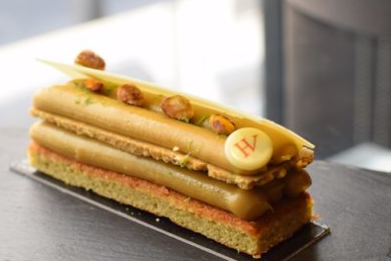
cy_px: 154
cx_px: 187
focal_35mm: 85
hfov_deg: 24.0
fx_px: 921
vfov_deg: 16.1
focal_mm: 35
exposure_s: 1/30
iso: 100
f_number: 5
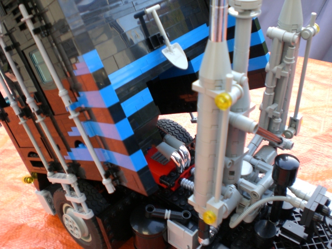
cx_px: 166
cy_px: 124
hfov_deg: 49.0
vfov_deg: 37.7
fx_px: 364
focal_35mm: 38
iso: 100
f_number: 3.1
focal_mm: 6.3
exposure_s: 1/80
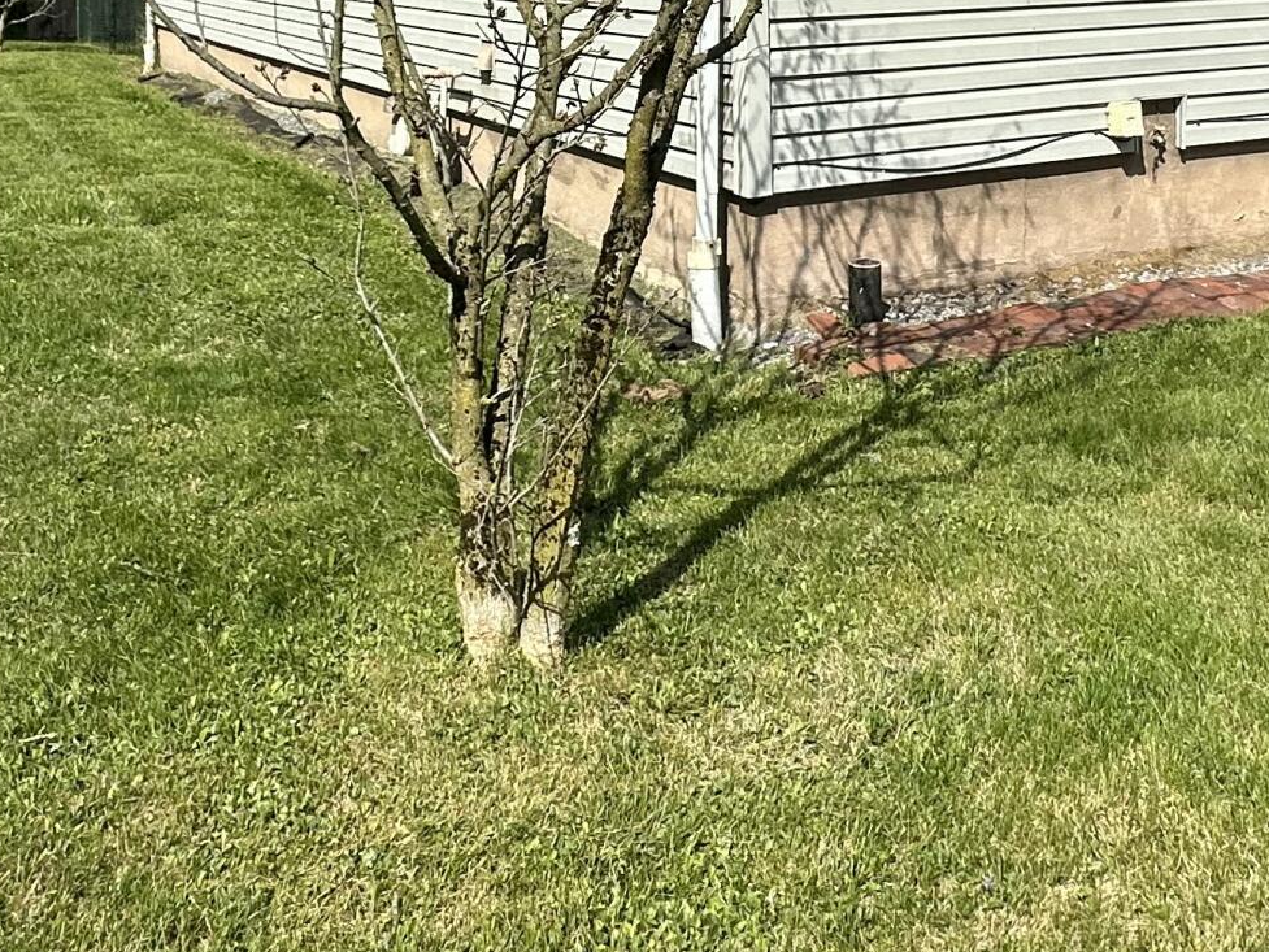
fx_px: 1577
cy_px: -51
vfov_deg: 30.6
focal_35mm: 43
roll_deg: +0.1
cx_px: 604
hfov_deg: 43.8
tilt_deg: -0.3
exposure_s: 1/2618
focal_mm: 2.22
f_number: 2.2
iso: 50
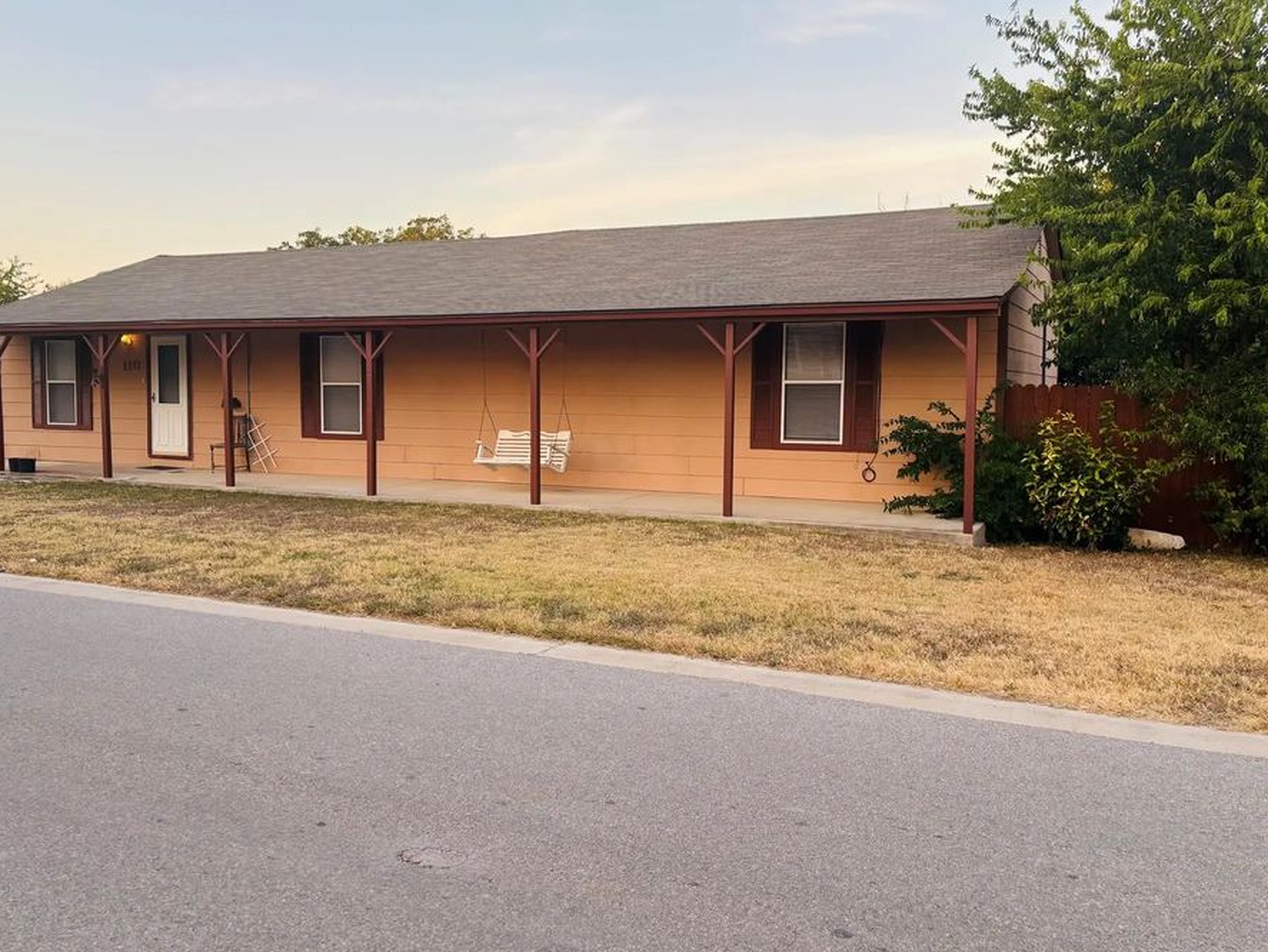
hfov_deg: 59.9
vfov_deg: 46.8
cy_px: 457
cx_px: 580
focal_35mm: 30
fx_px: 1099
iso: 40
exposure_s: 1/211
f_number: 1.6
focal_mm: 5.96
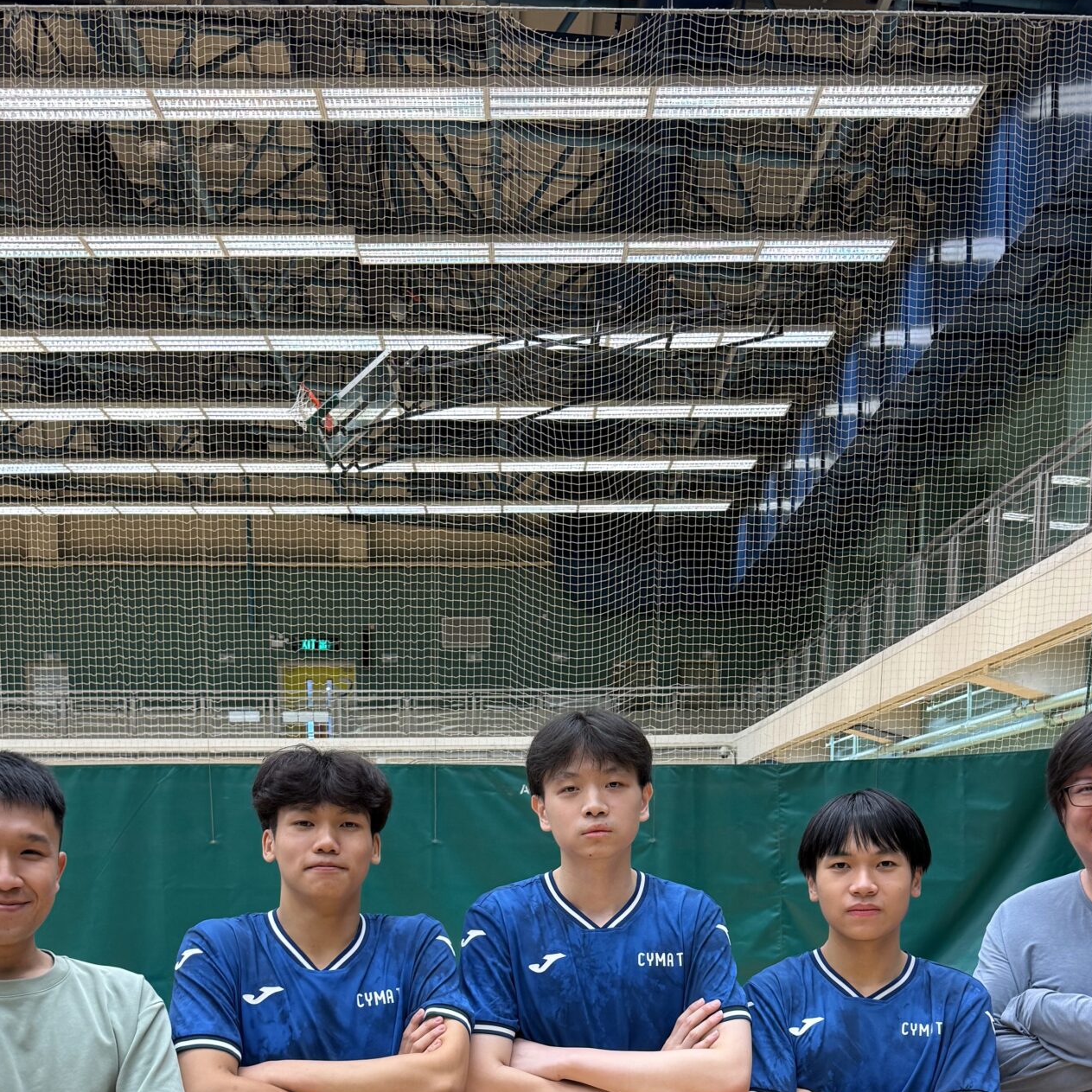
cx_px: 552
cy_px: 948
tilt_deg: -5.0
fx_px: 1535
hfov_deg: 39.2
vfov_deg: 37.1
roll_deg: +1.4
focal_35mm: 43
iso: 160
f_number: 1.78
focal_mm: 6.76
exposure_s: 1/50
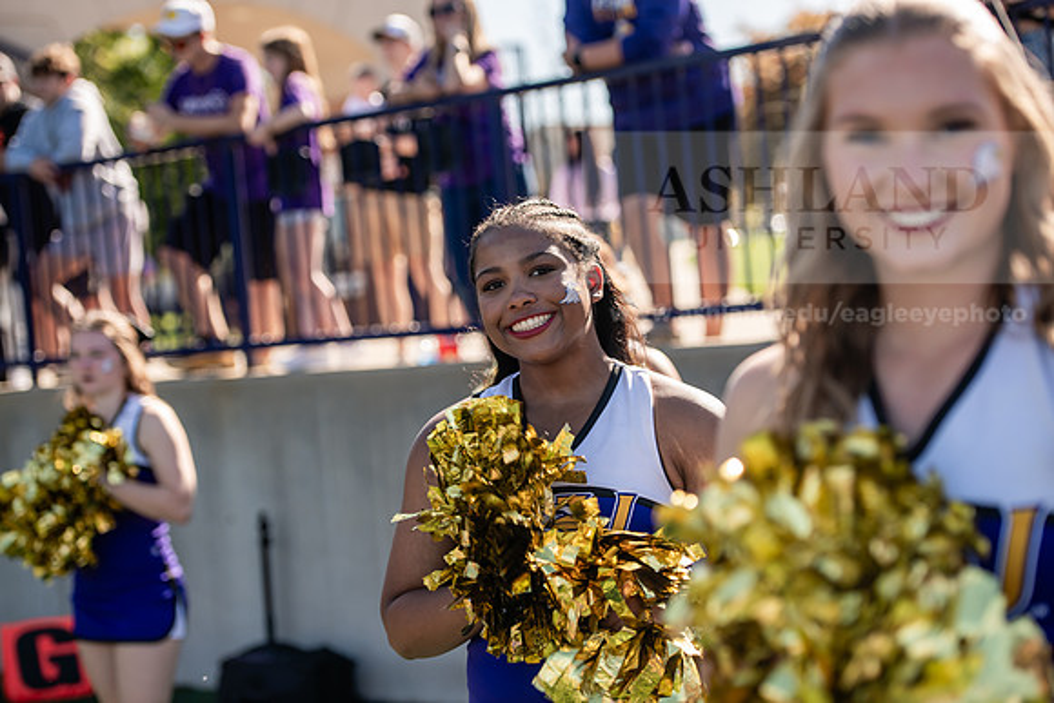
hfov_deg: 23.6
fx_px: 2518
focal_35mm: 86
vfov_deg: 15.9
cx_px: 527
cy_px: 352
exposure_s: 1/500
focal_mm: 86
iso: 100
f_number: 3.5
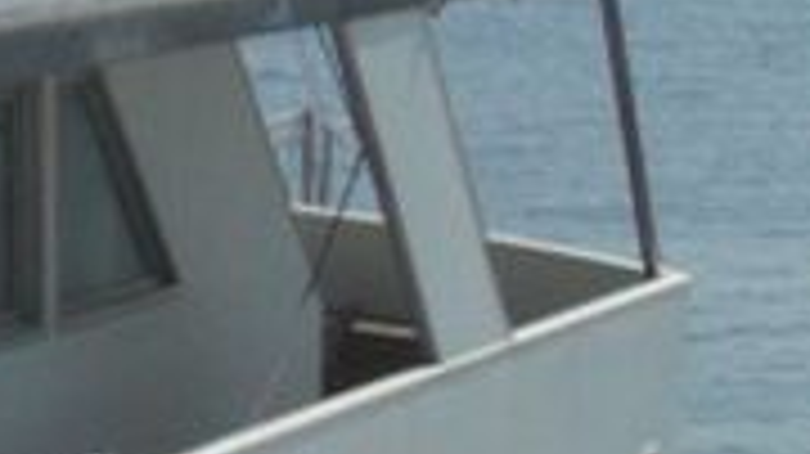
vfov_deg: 4.9
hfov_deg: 7.5
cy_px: 124
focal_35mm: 248
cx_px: -1746
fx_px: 5323
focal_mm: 6.2
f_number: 8.9
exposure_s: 1/350
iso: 100
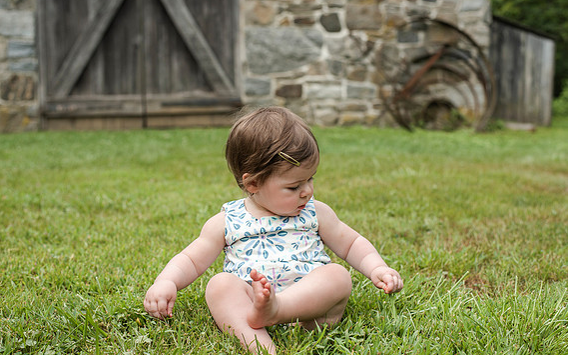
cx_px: 280
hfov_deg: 38.9
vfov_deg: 24.8
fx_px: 805
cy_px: 170
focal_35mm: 52
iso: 400
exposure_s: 1/2000
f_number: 4
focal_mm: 50
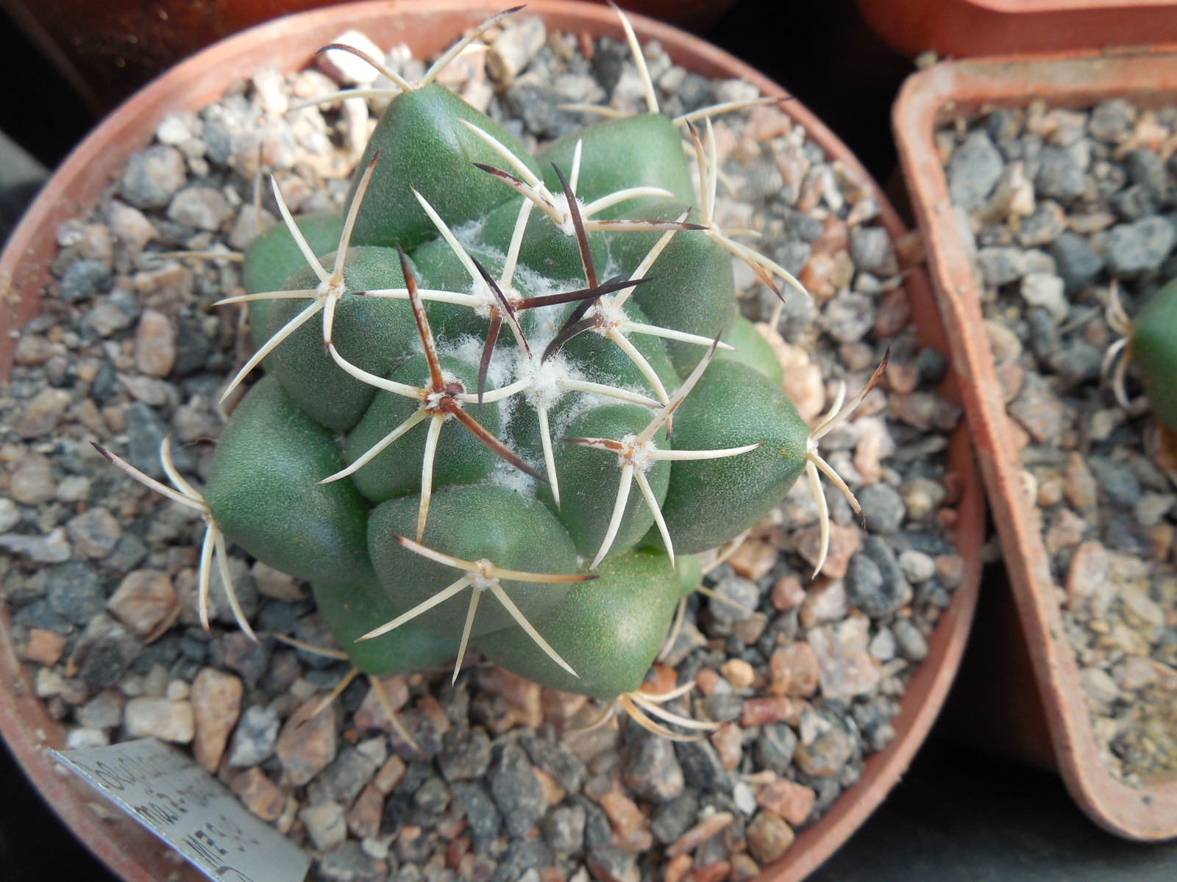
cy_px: 441
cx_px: 588
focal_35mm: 31
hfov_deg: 58.4
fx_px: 1054
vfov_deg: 45.4
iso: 125
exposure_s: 1/200
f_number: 3.6
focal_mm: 5.6
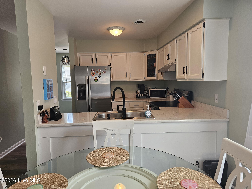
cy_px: 94
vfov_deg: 58.9
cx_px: 126
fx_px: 167
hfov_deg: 73.9
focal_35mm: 23
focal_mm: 6.3
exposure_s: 1/120
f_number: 1.7
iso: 100
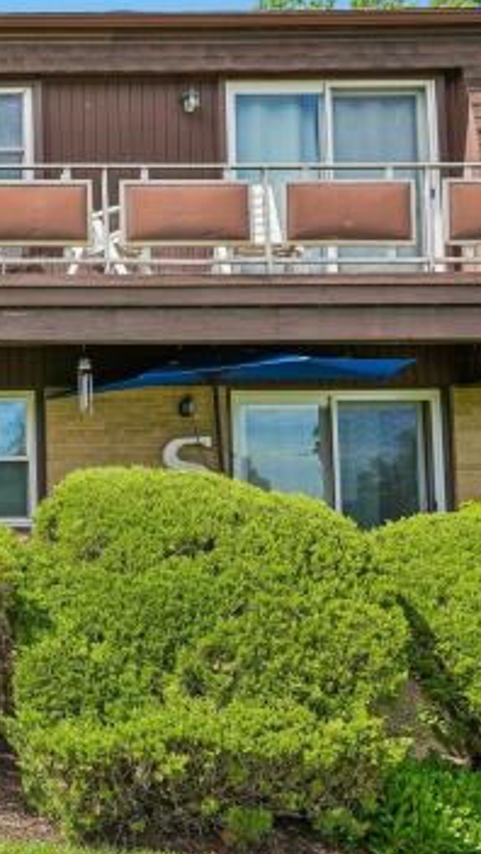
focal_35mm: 46
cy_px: 480
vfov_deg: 44.4
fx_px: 1045
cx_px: -304
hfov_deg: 20.7
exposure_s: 1/80
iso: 100
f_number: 8
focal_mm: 21.5
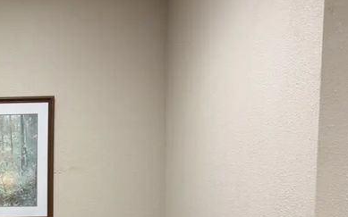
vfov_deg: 18.6
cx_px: -62
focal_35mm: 67
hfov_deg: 27.3
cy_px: 240
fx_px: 635
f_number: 1.78
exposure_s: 1/60
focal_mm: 6.76
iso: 100
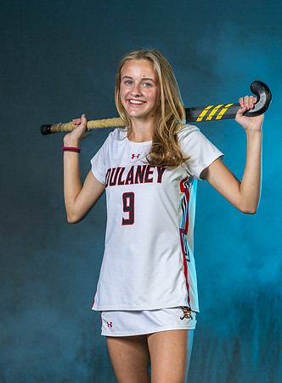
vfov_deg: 12.6
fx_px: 1733
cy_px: 197
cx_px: 184
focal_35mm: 158
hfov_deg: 9.3
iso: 80
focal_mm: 90
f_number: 5.6
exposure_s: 1/200
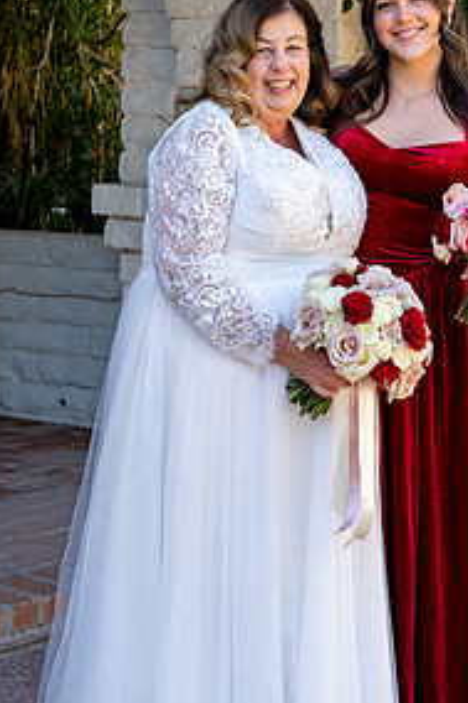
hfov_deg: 12.3
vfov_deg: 18.4
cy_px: 290
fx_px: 2167
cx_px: 305
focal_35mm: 111
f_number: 5.6
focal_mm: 70
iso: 320
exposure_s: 1/250
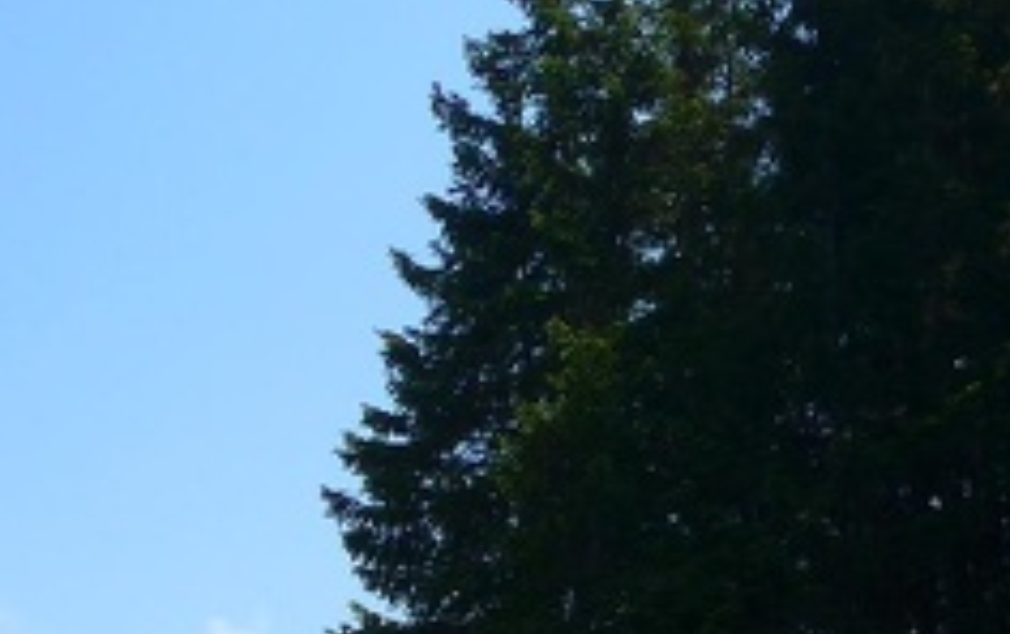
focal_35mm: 103
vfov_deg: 12.1
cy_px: 968
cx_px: -479
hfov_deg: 18.1
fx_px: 2838
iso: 80
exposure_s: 1/1600
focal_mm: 6
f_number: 2.8
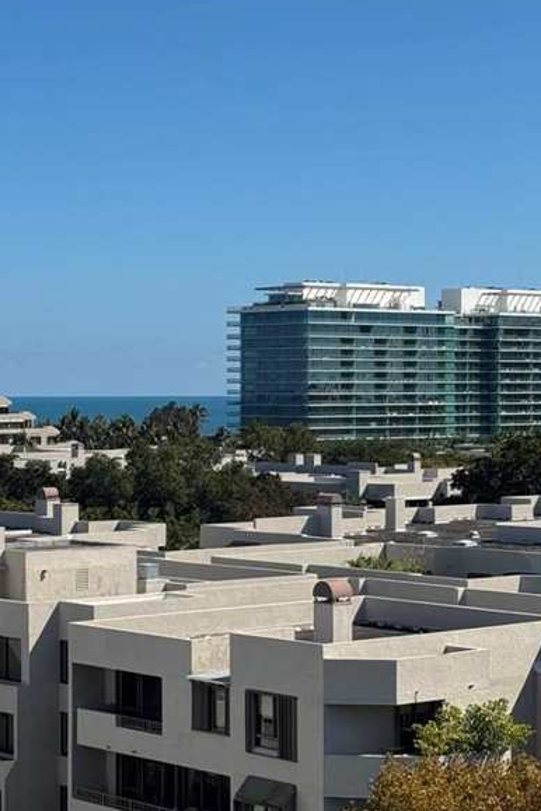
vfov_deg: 22.1
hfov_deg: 14.8
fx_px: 2074
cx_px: 88
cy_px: 375
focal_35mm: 92
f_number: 1.78
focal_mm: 6.76
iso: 64
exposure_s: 1/7092
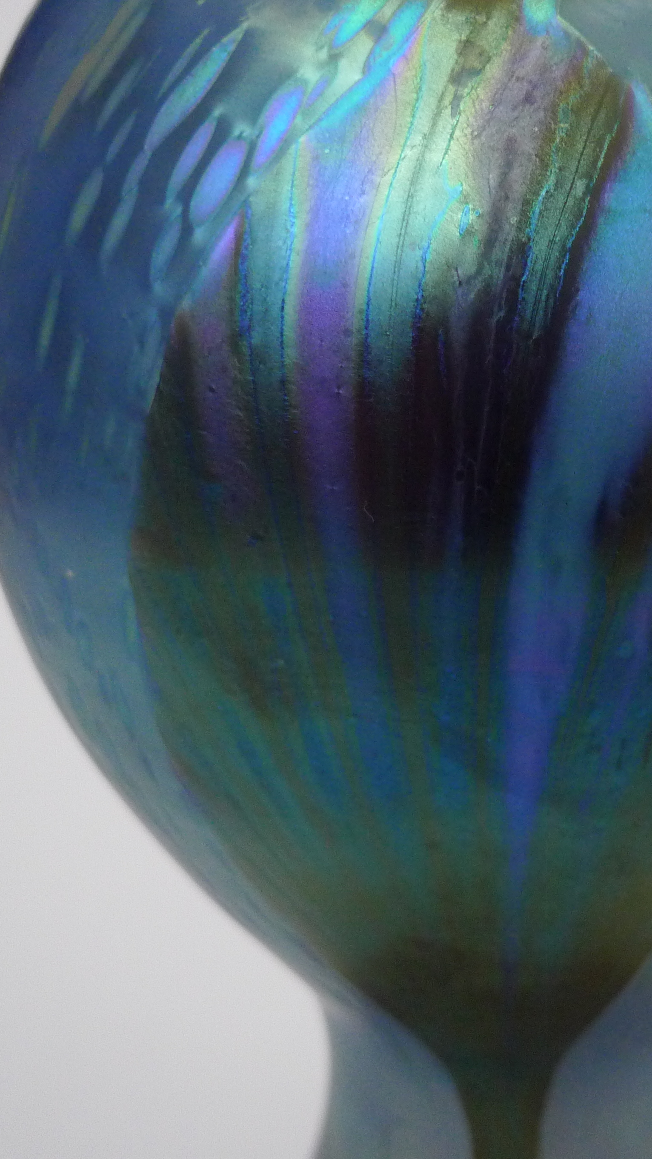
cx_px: 589
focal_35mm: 54
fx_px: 1659
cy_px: 577
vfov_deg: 38.5
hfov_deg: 21.7
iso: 400
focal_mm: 7.9
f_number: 2.4
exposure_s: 1/15
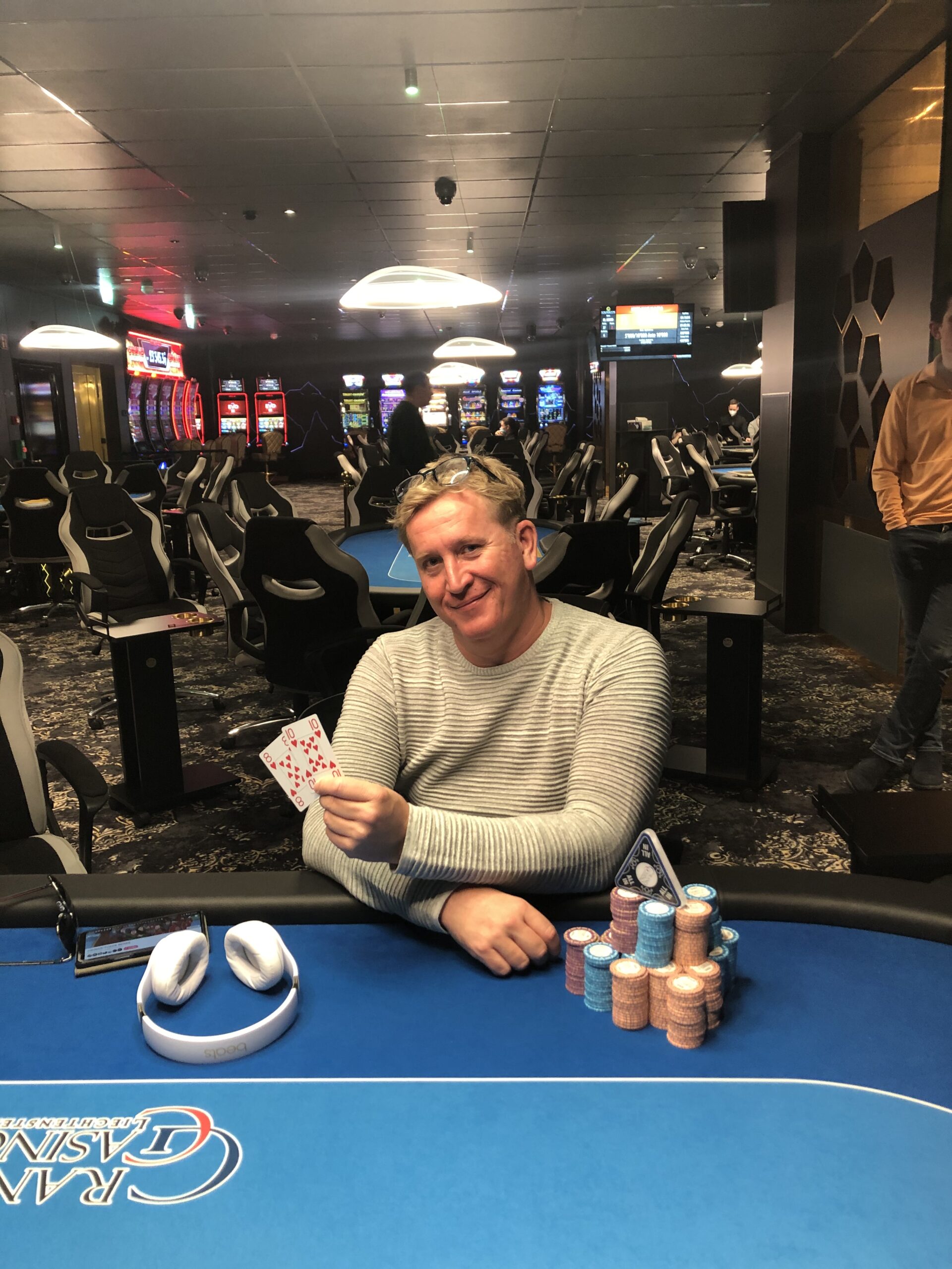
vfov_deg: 63.4
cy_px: 634
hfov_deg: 49.7
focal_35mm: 28
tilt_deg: -10.6
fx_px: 1027
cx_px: 476
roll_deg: +0.6
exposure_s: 1/17
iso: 64
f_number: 1.8
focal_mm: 3.99
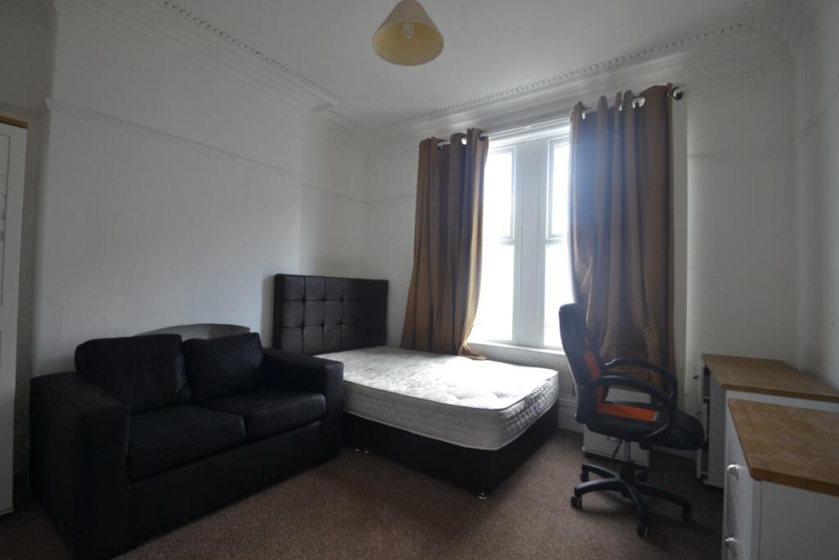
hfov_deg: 100.4
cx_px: 420
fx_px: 350
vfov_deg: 77.3
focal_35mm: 15
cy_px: 280
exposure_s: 1/60
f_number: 4
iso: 400
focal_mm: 10
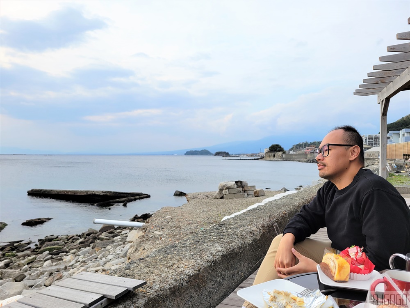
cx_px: 205
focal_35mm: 26
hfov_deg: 67.3
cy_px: 154
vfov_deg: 53.1
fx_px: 308
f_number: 1.8
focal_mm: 5.4
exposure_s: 1/1117
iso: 40
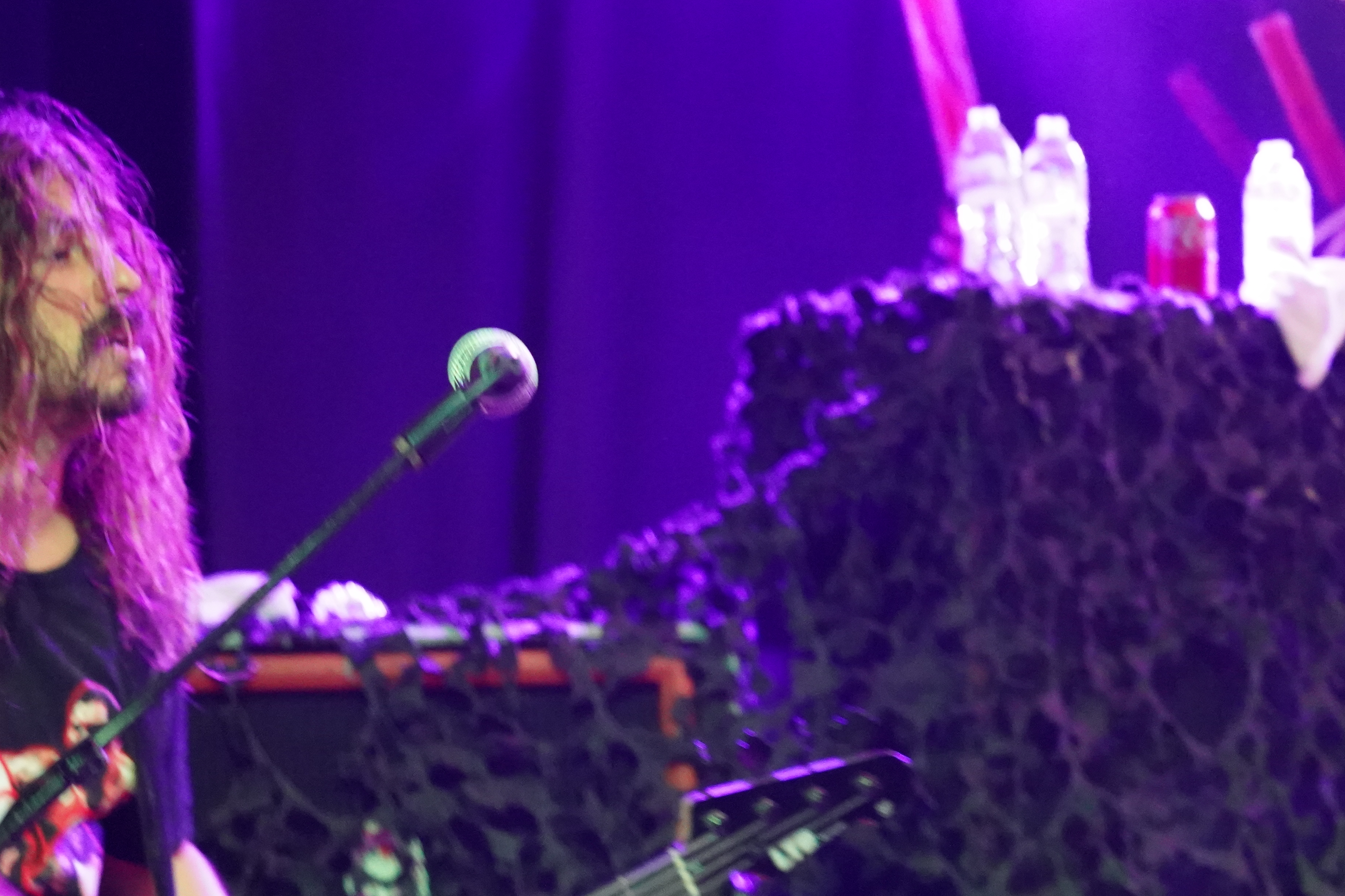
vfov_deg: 12.3
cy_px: 662
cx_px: 296
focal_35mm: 111
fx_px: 4146
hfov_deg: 18.3
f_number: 4
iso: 12800
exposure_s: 1/20
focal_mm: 68
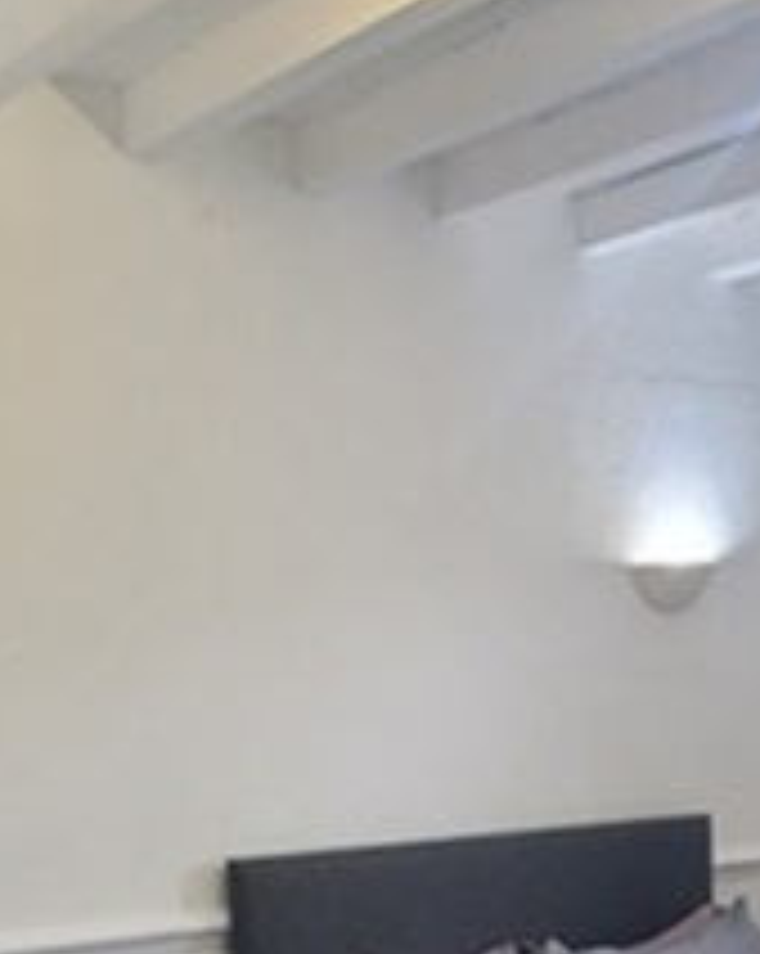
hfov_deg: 32.6
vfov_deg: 33.2
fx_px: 1296
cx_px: 310
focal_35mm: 46
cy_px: 1138
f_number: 2.2
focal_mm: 2.2
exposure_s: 1/50
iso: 160
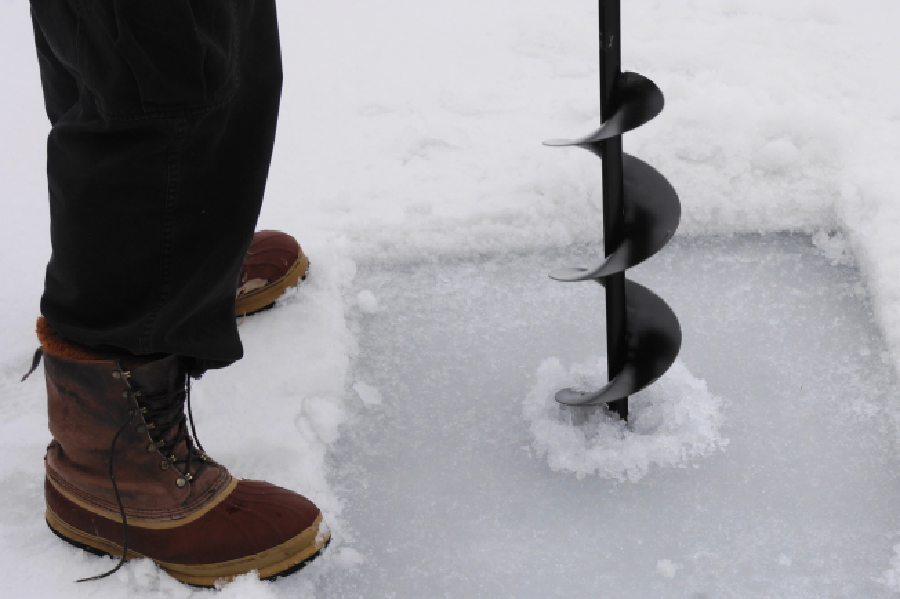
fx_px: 1724
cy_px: 393
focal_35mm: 69
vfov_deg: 19.7
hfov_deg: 28.8
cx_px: 667
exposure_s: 1/100
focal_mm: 30
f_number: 11
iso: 100
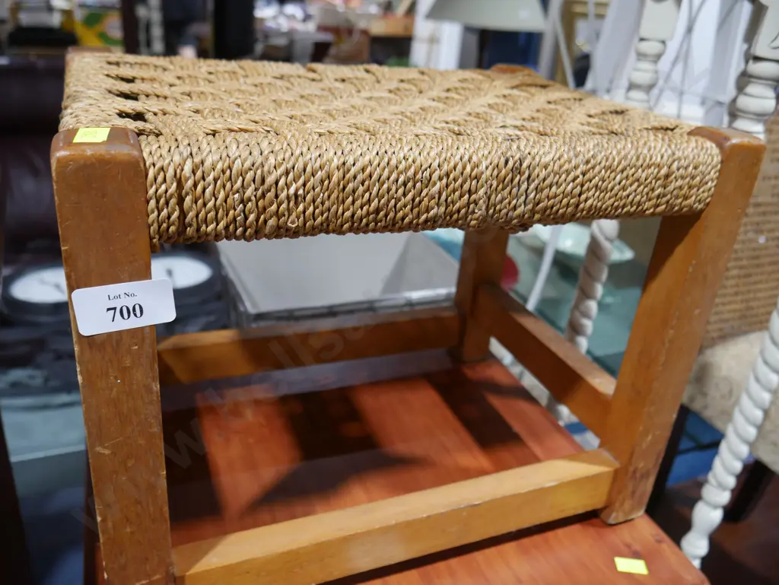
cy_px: 292
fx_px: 630
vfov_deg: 49.8
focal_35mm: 28
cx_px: 390
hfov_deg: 63.4
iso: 500
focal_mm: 14
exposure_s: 1/60
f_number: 4
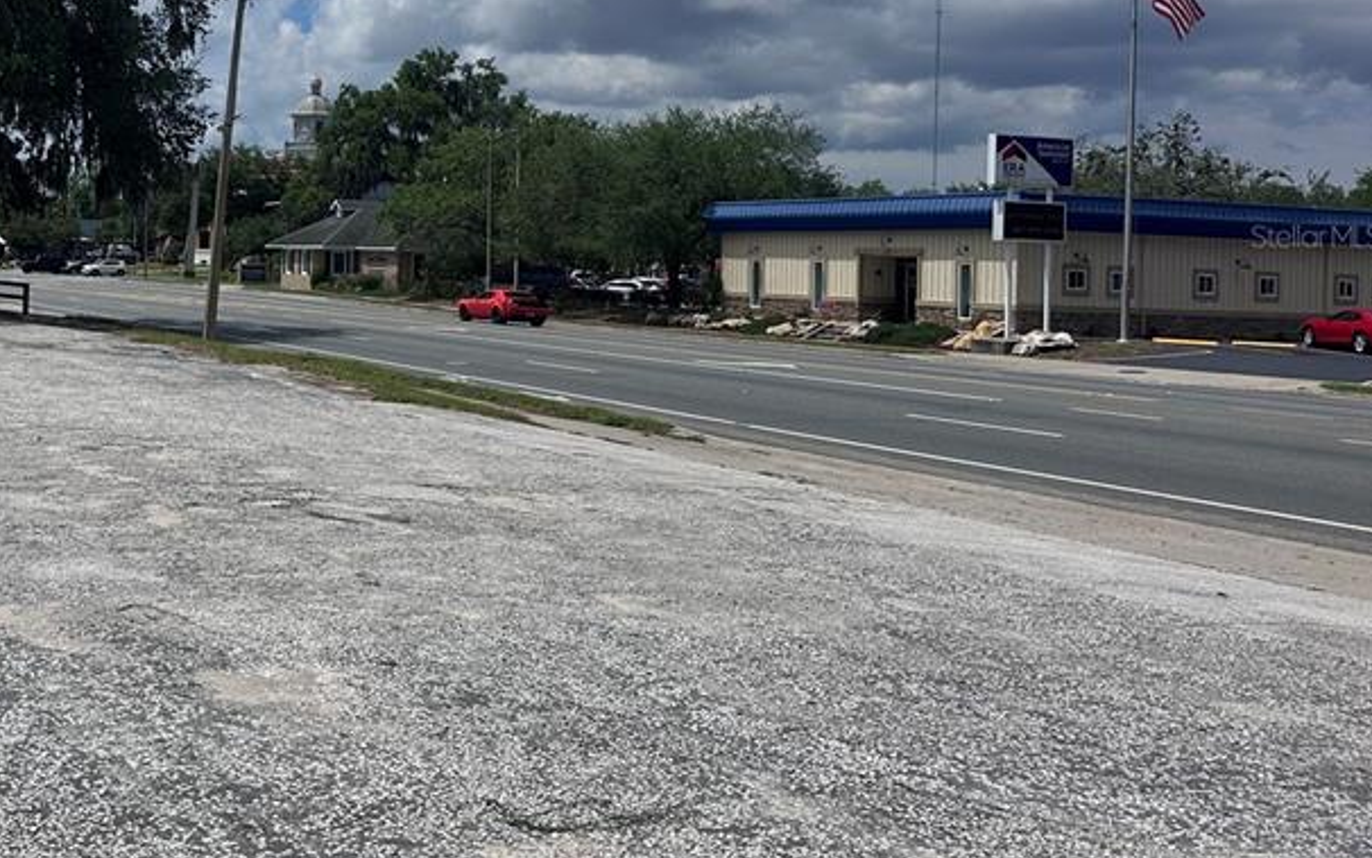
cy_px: 235
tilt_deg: +2.0
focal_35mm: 43
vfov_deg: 29.5
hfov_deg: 43.5
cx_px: 229
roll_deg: -2.3
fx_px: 1608
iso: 80
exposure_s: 1/12048
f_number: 1.78
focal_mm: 6.86
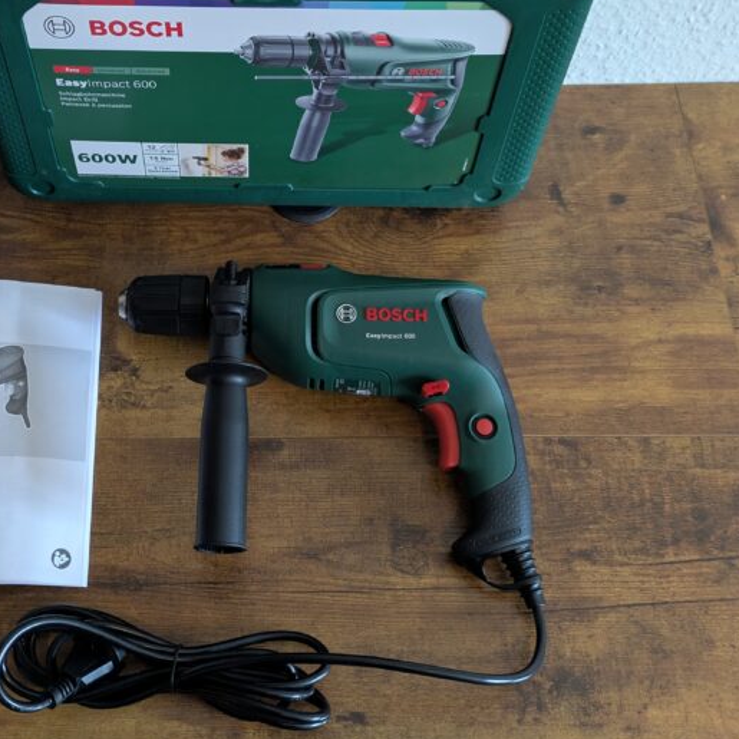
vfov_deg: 38.2
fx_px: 1063
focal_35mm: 44
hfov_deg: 38.0
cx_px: 261
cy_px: 299
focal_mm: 5.43
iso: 341
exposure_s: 1/25
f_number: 1.89
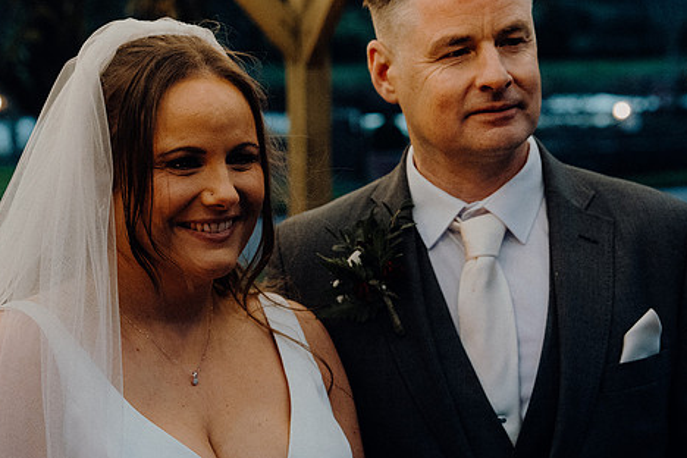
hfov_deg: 21.9
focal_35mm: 93
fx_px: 1775
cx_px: 321
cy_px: 200
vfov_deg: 14.7
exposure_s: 1/160
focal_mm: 50
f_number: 3.5
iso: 4000
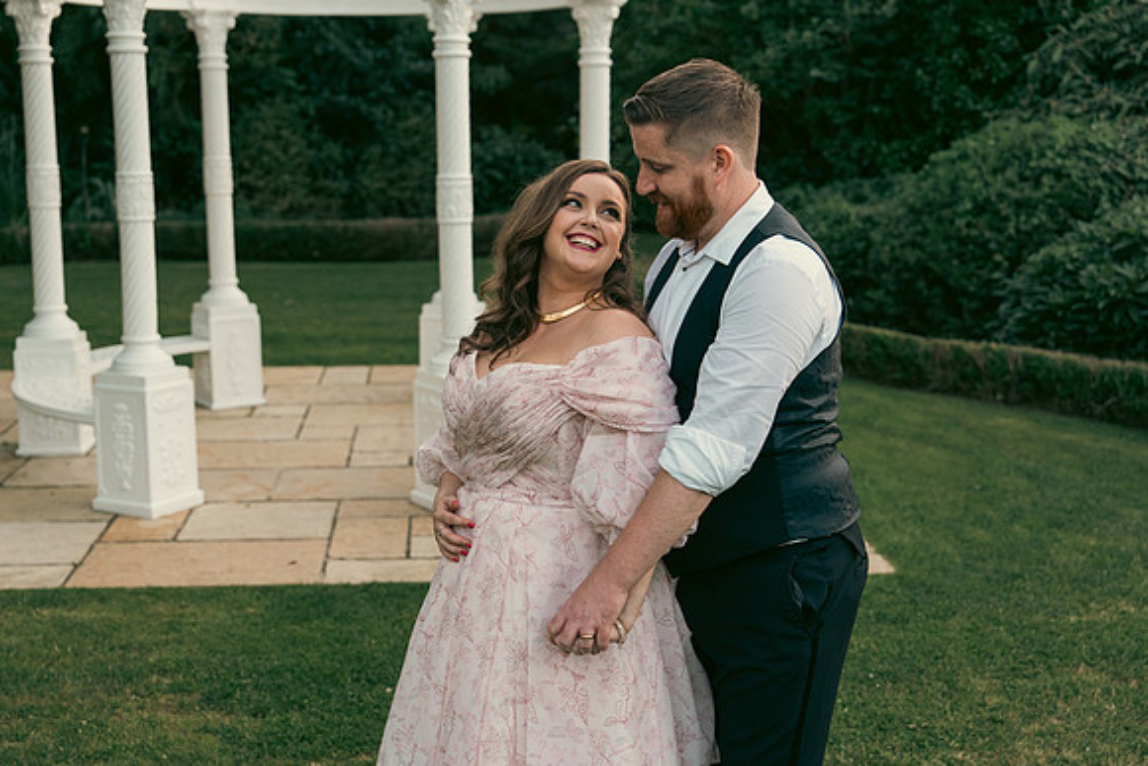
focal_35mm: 49
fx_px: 1563
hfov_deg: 40.3
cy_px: 383
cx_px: 574
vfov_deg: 27.5
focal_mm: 49
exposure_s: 1/200
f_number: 3.5
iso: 800
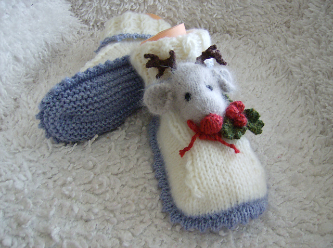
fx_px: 346
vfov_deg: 39.5
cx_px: 166
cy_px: 124
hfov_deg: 51.5
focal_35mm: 36
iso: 200
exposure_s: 1/27.9
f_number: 2.8
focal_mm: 6
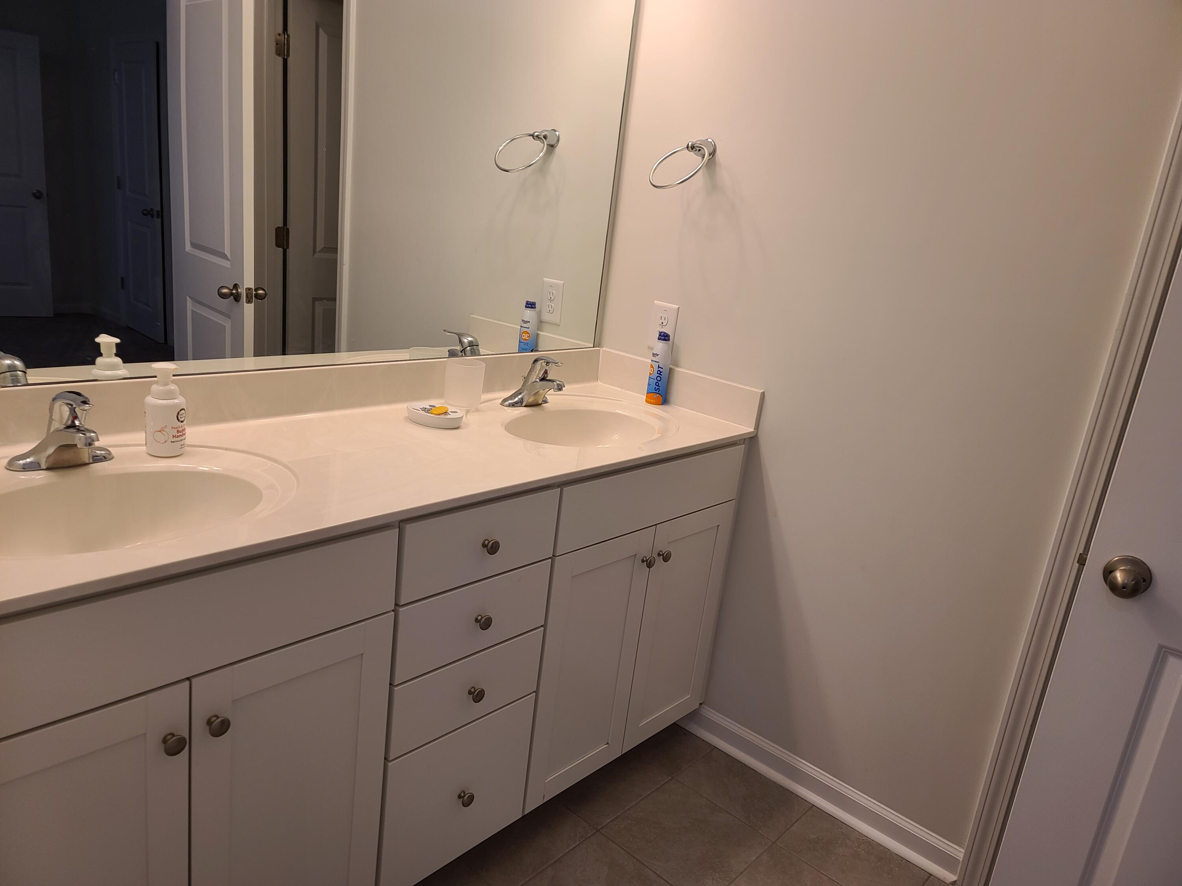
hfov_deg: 69.4
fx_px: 854
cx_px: 591
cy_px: 443
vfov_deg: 54.9
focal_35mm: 25
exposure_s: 1/59
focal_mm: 7
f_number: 1.8
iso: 40
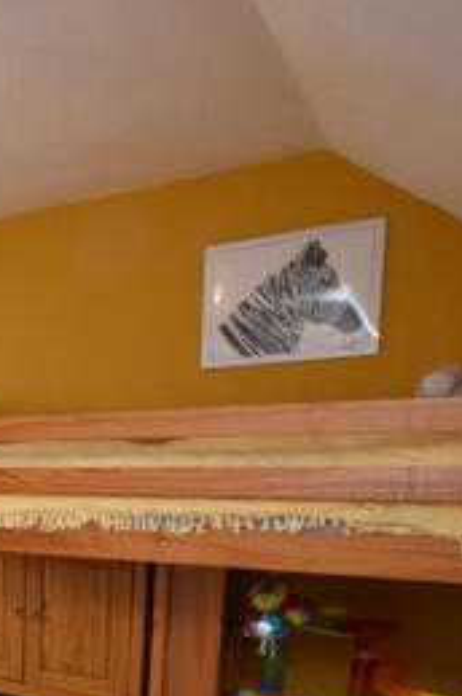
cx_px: -192
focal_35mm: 38
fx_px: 733
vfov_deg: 47.3
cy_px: 579
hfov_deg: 27.1
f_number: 5.6
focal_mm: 10
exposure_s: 1/125
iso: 720
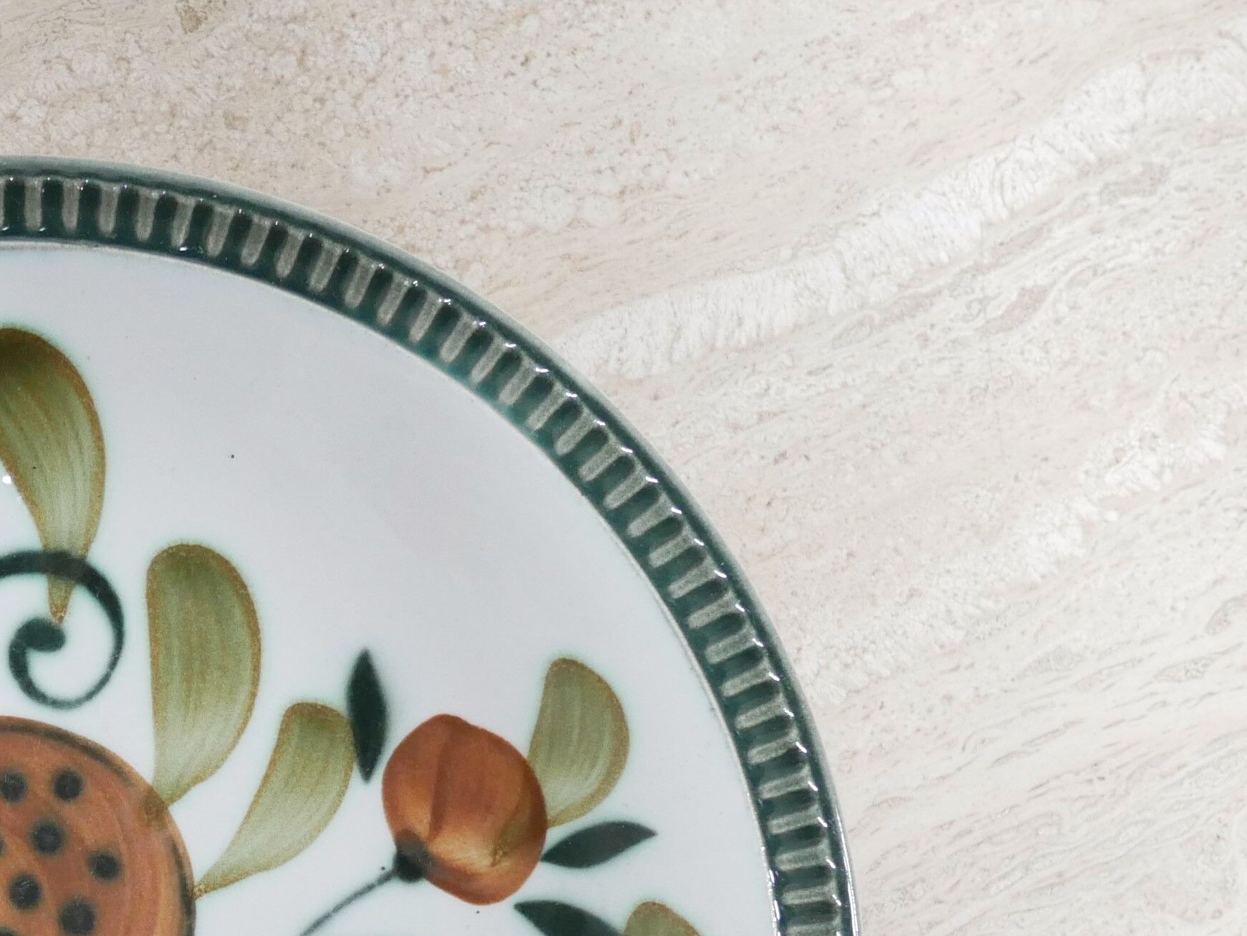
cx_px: 16
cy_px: 948
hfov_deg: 18.1
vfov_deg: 13.8
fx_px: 3820
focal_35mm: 106
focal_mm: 20
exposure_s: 1/60
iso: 640
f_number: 1.7
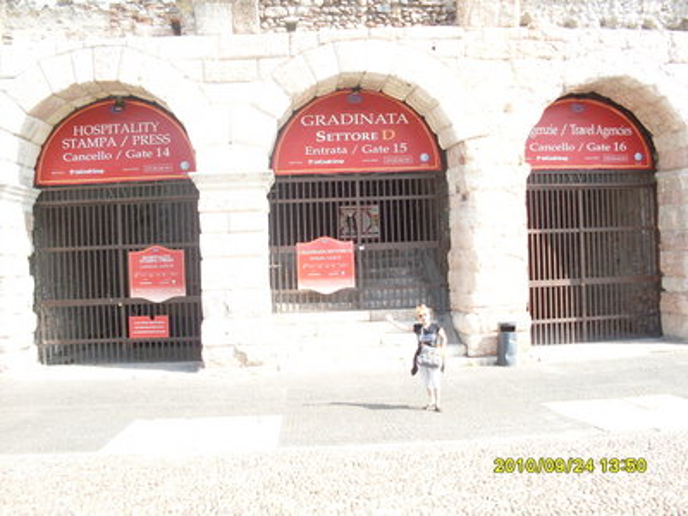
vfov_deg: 37.7
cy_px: 258
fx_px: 755
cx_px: 344
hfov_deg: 49.0
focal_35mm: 38
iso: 80
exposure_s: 1/250
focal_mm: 6.3
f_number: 2.8
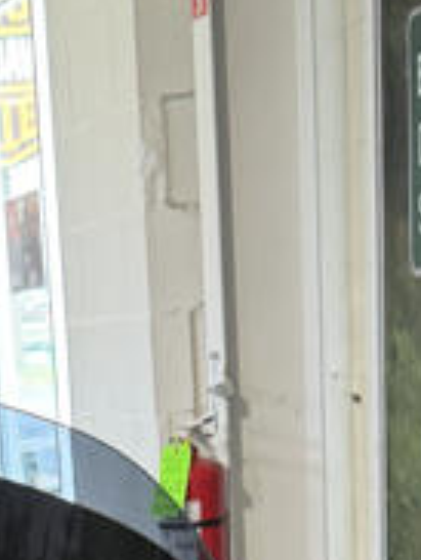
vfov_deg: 11.7
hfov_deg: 10.8
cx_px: -101
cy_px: 1369
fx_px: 2184
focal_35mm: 135
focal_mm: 6.76
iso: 160
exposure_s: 1/60
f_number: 1.78
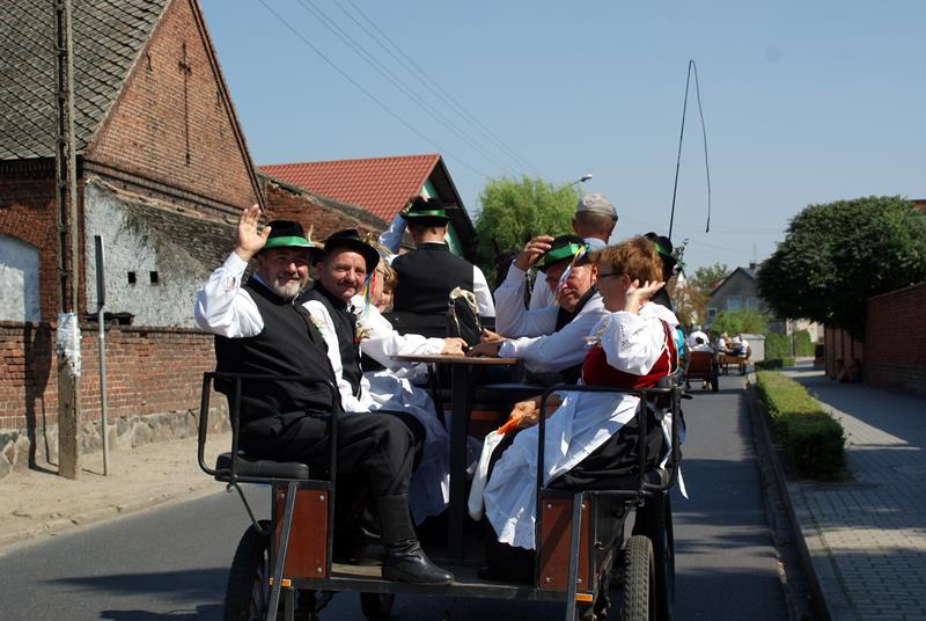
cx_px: 463
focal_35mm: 60
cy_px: 310
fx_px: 1546
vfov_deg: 22.7
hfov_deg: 33.4
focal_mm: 40
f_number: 8
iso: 100
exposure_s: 1/250
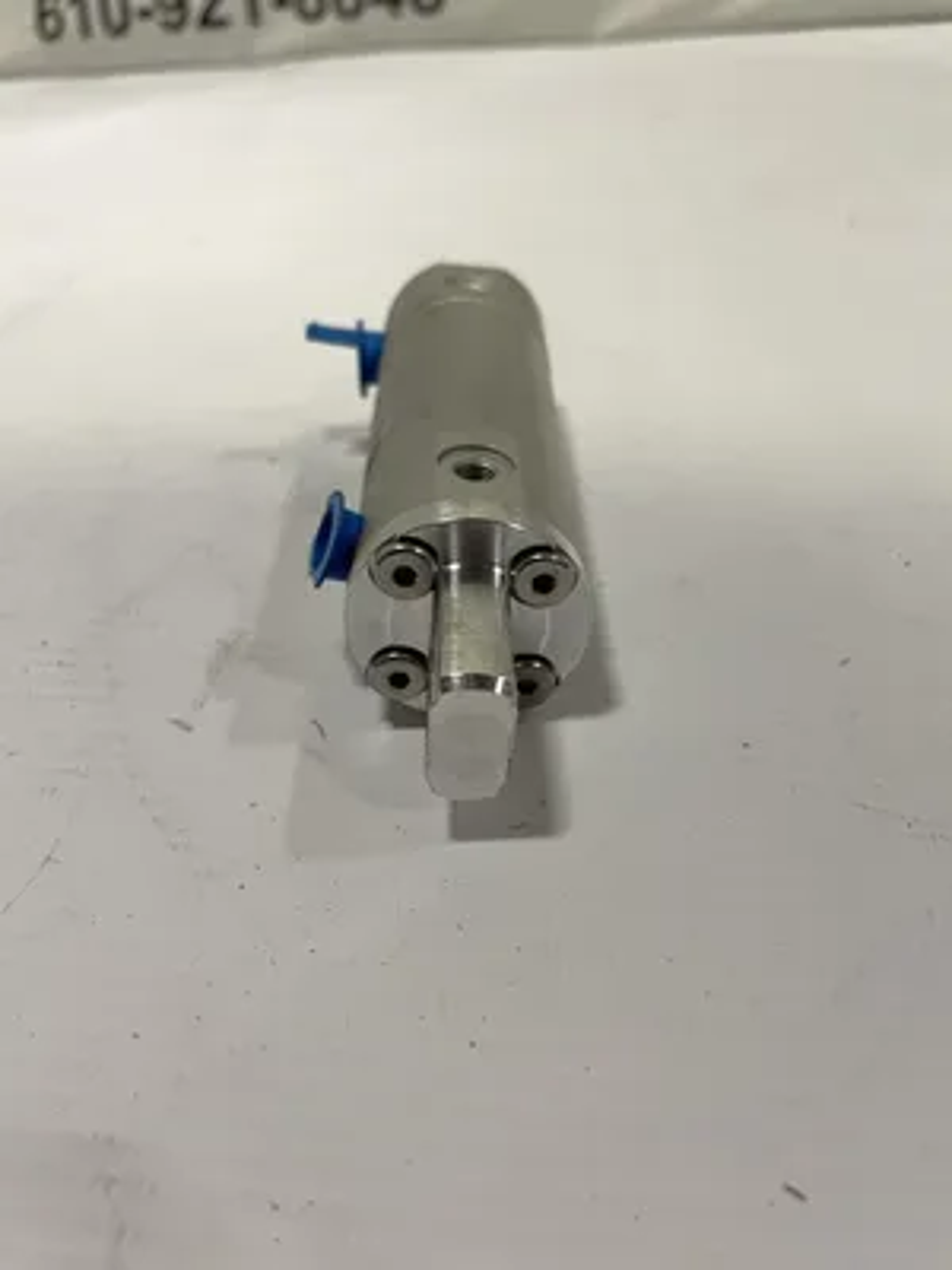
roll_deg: +2.4
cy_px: 635
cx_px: 476
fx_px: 953
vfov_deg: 67.3
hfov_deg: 53.1
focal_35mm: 26
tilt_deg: -37.9
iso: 125
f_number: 1.6
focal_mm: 4.2
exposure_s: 1/60
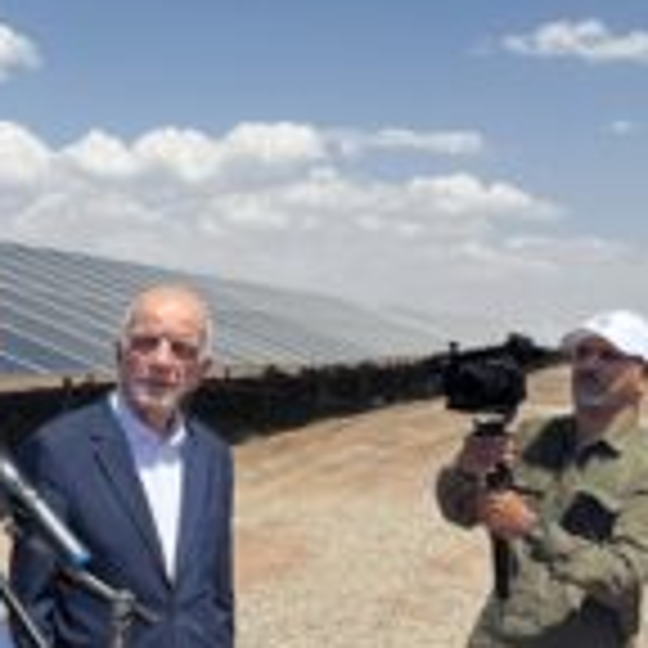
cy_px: 436
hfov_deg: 25.9
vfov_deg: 26.7
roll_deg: -4.5
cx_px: 54
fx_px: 1355
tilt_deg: -5.6
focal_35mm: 64
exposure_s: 1/5076
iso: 50
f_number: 1.5
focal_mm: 5.7
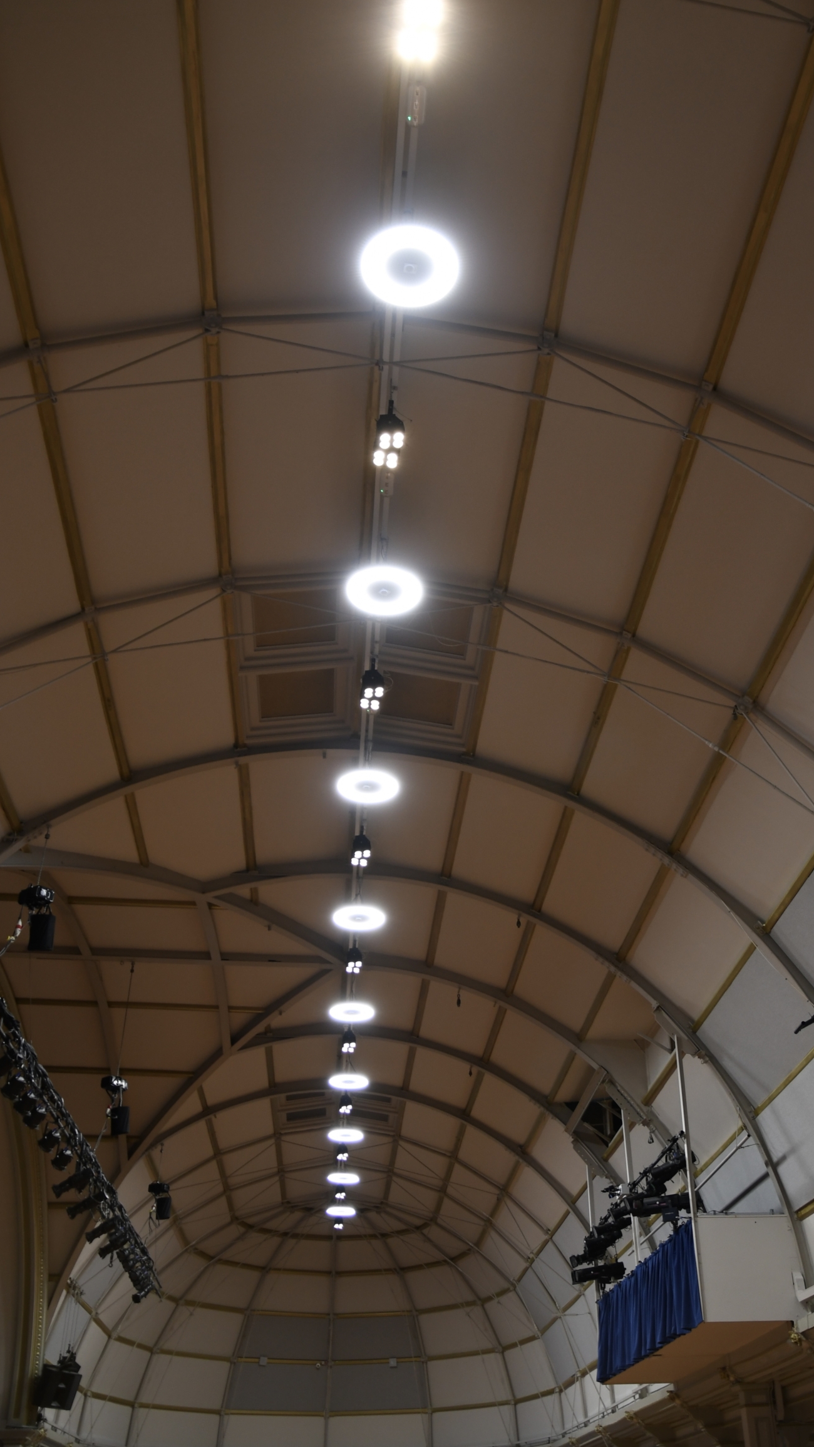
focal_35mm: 29
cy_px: 663
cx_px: 483
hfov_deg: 40.0
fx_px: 1113
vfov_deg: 66.0
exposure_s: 1/125
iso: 400
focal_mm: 17
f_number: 3.2
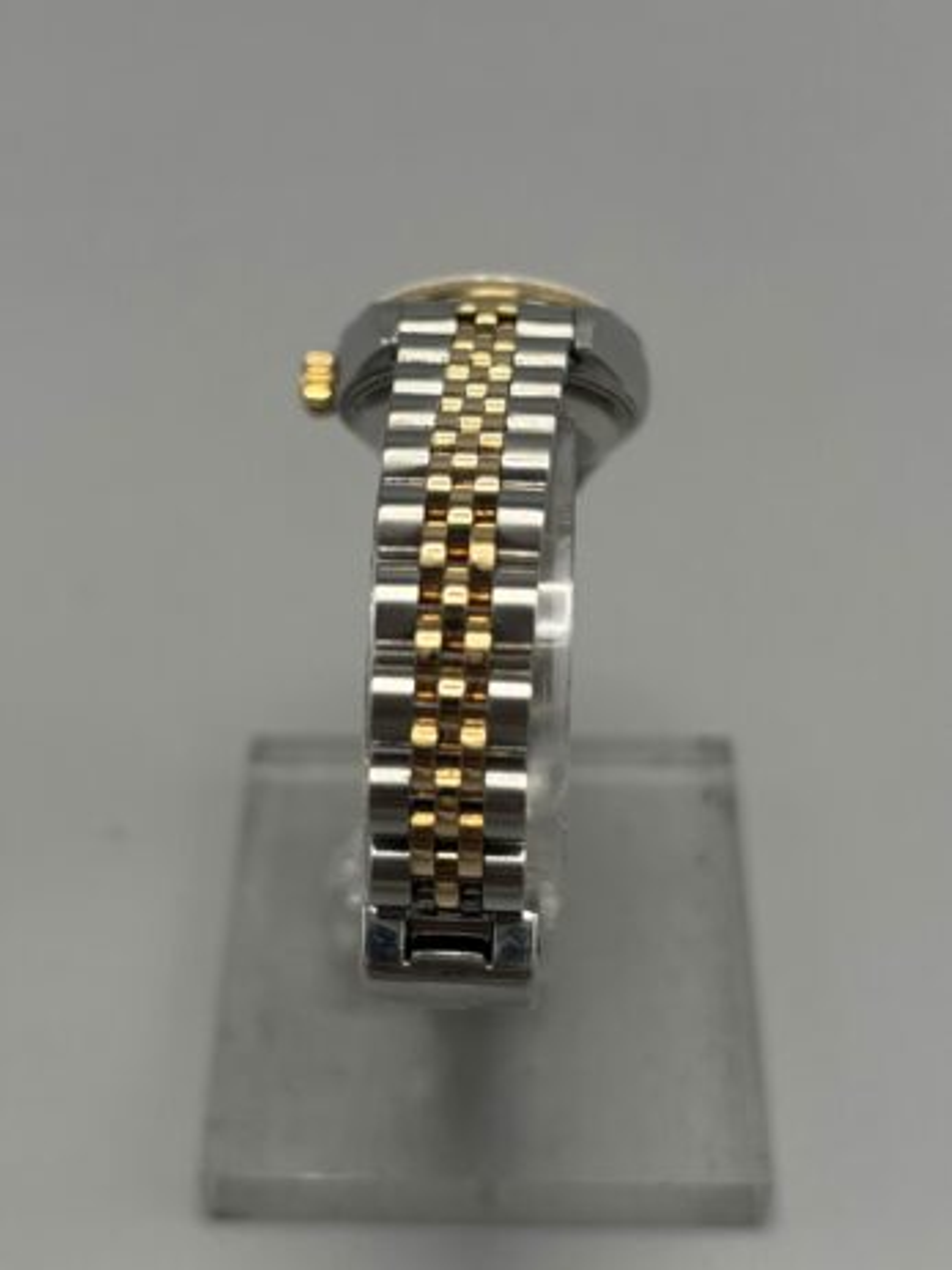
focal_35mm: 26
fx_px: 954
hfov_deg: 53.0
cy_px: 635
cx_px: 476
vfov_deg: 67.3
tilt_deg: -45.2
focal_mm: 5.96
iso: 125
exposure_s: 1/107
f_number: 1.6
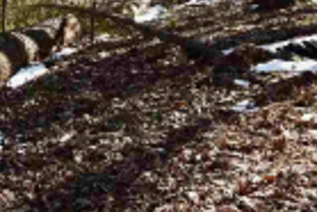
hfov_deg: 23.9
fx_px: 714
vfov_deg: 15.5
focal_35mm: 81
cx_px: 0
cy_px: -112
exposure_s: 1/125
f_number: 11
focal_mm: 10
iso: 200
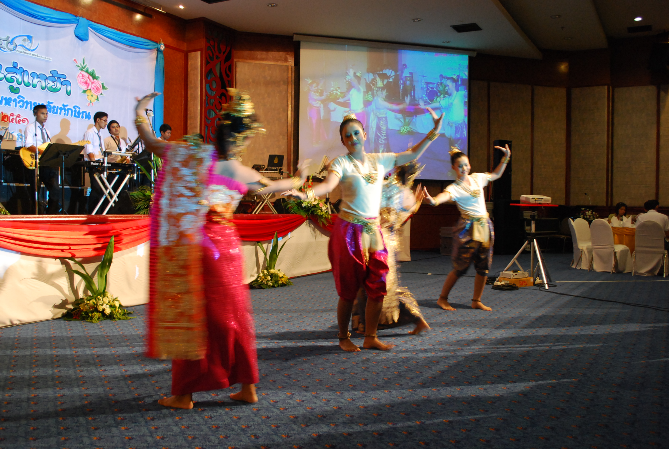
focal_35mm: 33
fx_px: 615
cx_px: 334
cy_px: 224
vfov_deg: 40.1
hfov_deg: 57.1
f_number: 4
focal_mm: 22
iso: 800
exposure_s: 1/15
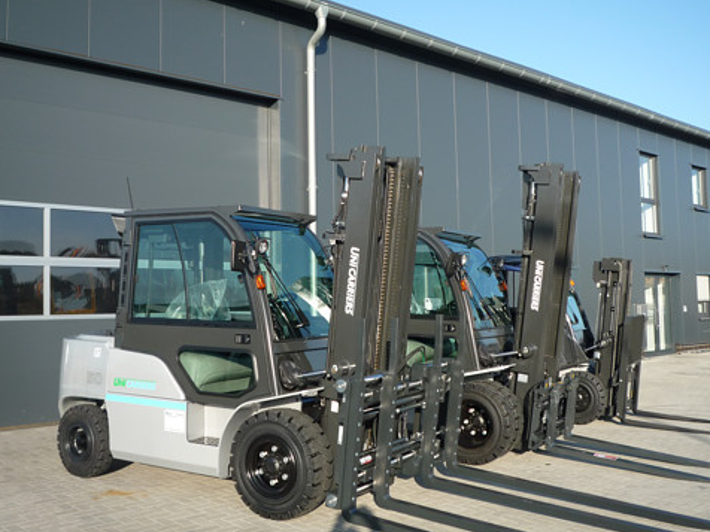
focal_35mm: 41
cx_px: 355
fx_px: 841
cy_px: 265
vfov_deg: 35.1
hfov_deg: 45.8
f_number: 4
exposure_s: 1/320
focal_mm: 6.8
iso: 100
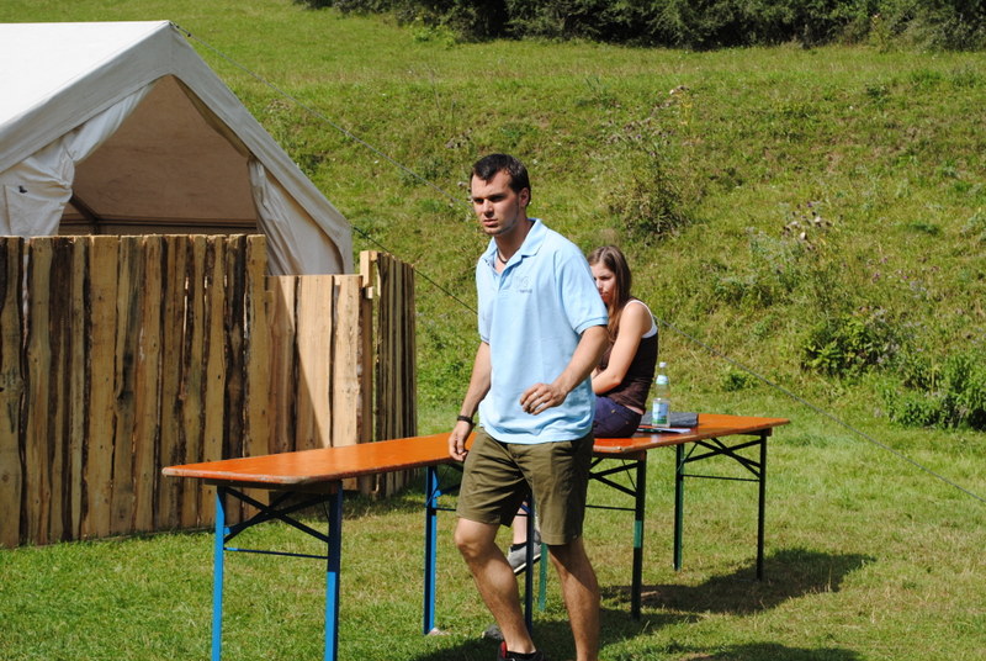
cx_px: 493
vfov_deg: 16.6
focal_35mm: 82
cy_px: 330
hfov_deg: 24.6
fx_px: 2263
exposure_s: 1/250
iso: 100
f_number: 8
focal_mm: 55
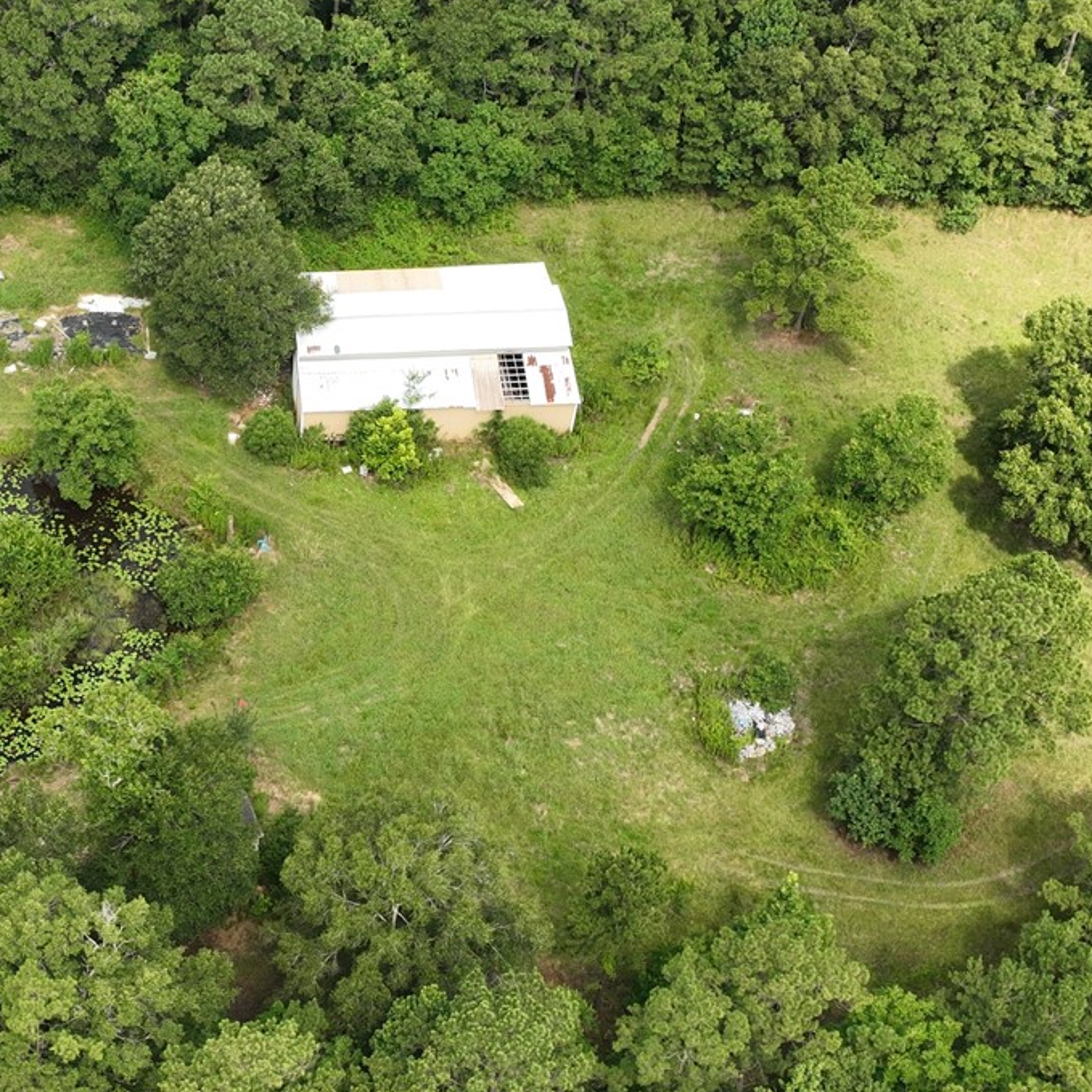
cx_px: 171
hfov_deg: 26.2
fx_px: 2284
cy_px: 602
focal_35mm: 64
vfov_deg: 26.9
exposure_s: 1/350
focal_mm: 12.29
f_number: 4
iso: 130
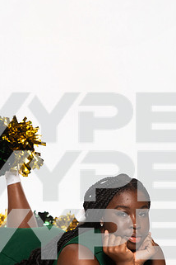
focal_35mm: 91
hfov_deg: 15.0
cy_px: 177
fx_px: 667
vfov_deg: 22.3
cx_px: 71
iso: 800
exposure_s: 1/320
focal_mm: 65
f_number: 7.1
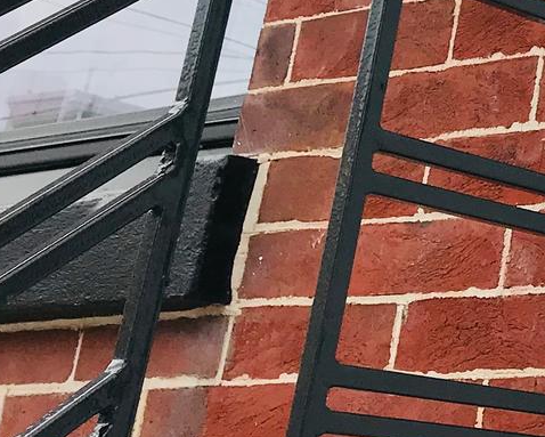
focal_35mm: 117
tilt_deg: +22.5
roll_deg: -2.7
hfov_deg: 13.6
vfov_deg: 12.8
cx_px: 1138
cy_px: -133
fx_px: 1888
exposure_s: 1/948
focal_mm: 3.99
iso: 20
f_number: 1.8
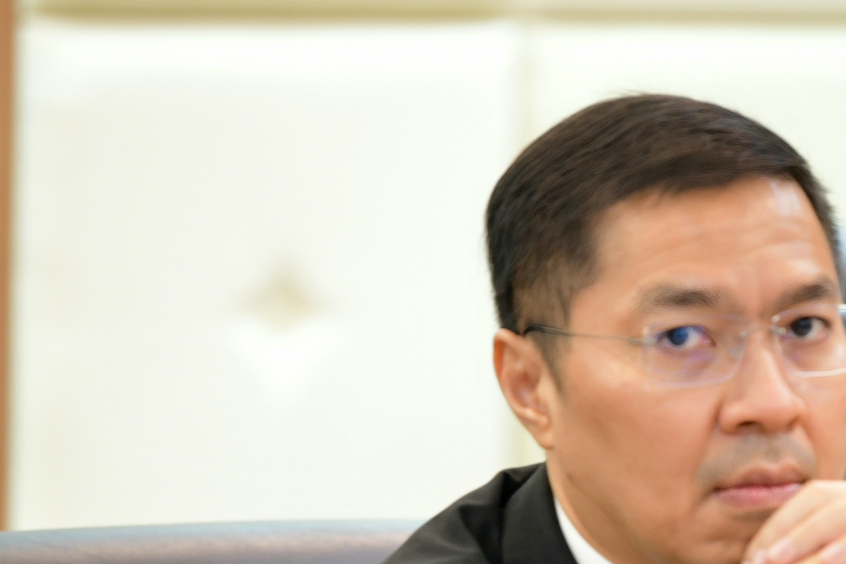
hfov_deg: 5.2
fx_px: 9257
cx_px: 746
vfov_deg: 3.5
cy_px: 528
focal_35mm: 394
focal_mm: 175
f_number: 2.8
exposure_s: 1/60.2
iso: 1600
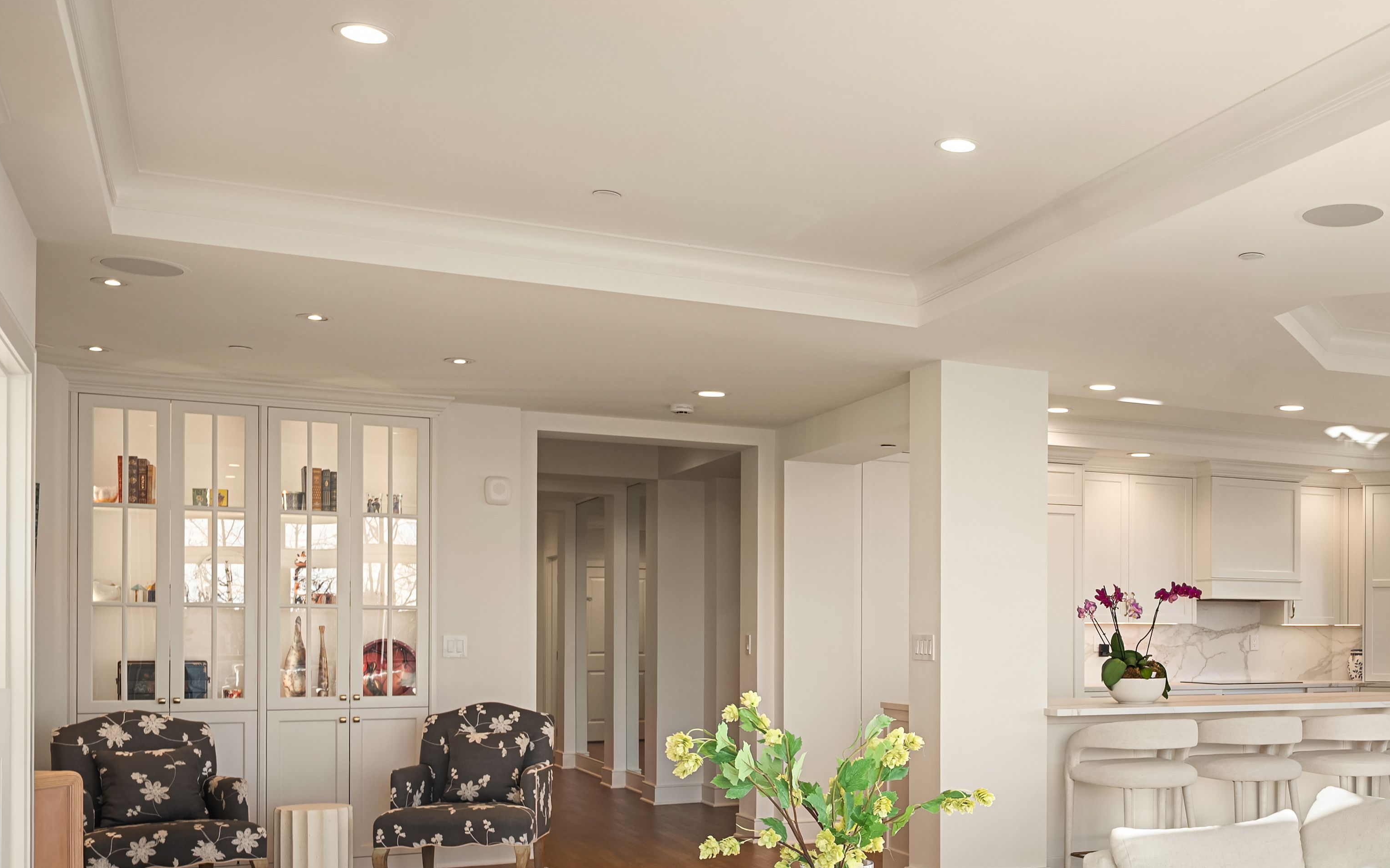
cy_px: 860
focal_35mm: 38
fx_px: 1440
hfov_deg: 48.3
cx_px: 1132
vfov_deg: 31.2
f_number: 7.1
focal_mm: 19
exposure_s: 1/40
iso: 100
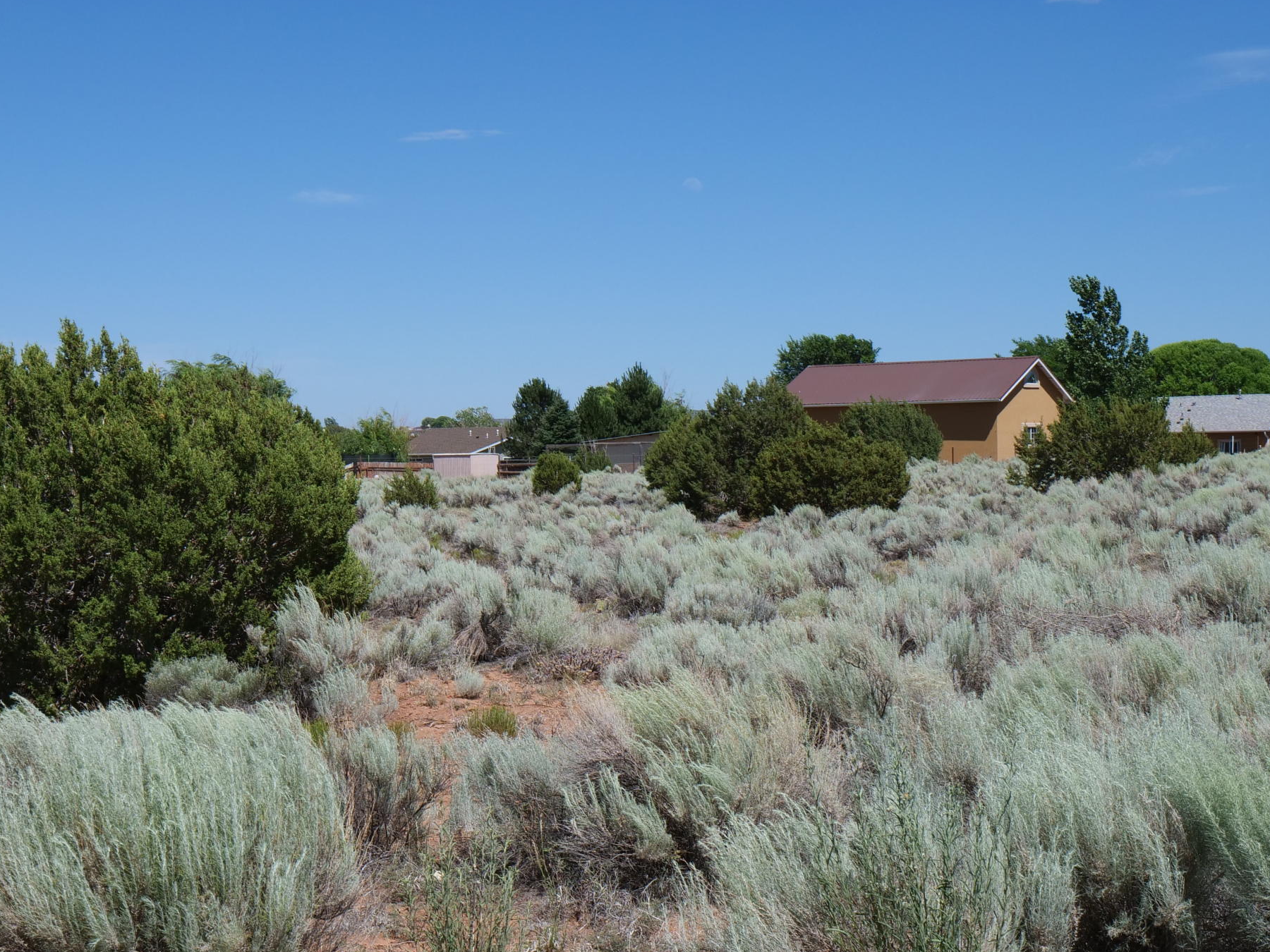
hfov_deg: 32.2
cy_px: 569
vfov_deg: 24.4
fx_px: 2201
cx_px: 567
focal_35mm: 60
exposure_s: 1/500
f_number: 9
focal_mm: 18
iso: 200
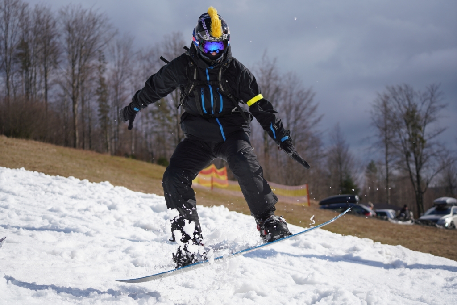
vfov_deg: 19.5
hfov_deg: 28.8
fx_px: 889
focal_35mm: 70
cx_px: 228
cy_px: 152
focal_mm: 70
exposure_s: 1/1600
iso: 160
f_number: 4
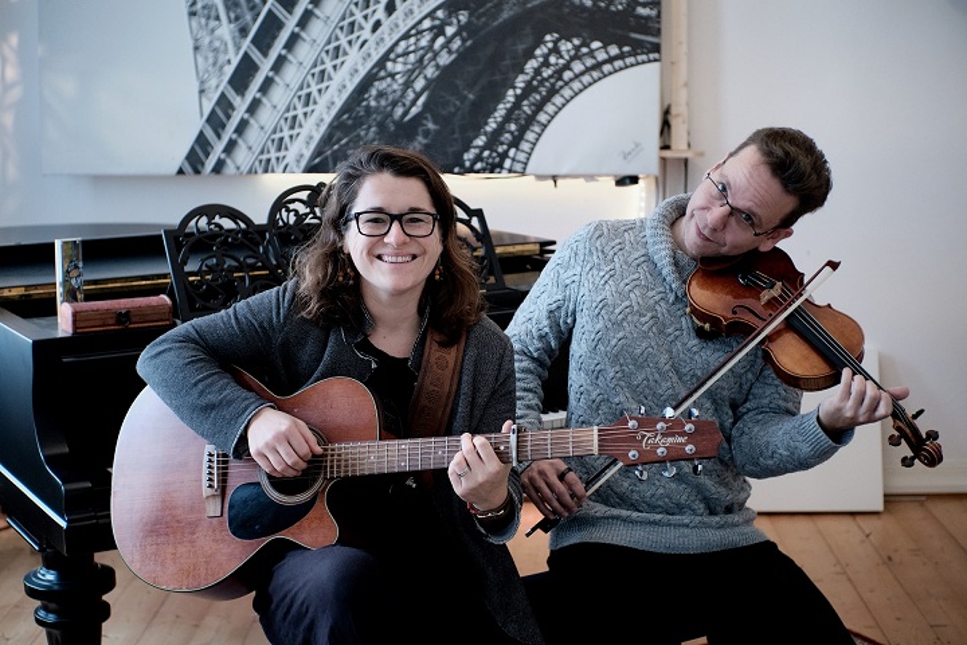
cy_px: 322
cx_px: 484
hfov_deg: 37.5
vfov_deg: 25.5
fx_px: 1424
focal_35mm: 53
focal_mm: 35
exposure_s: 1/125
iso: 3200
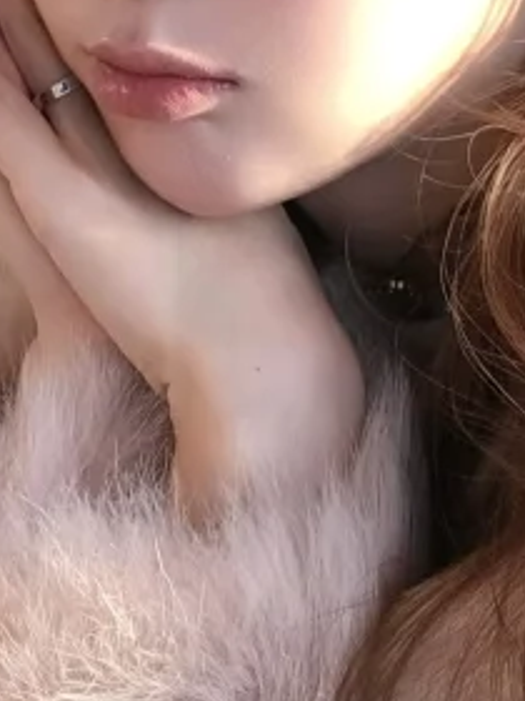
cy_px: 153
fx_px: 2912
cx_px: 170
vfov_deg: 13.6
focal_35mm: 144
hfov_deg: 10.3
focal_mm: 3.99
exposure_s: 1/120
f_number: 1.8
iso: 25
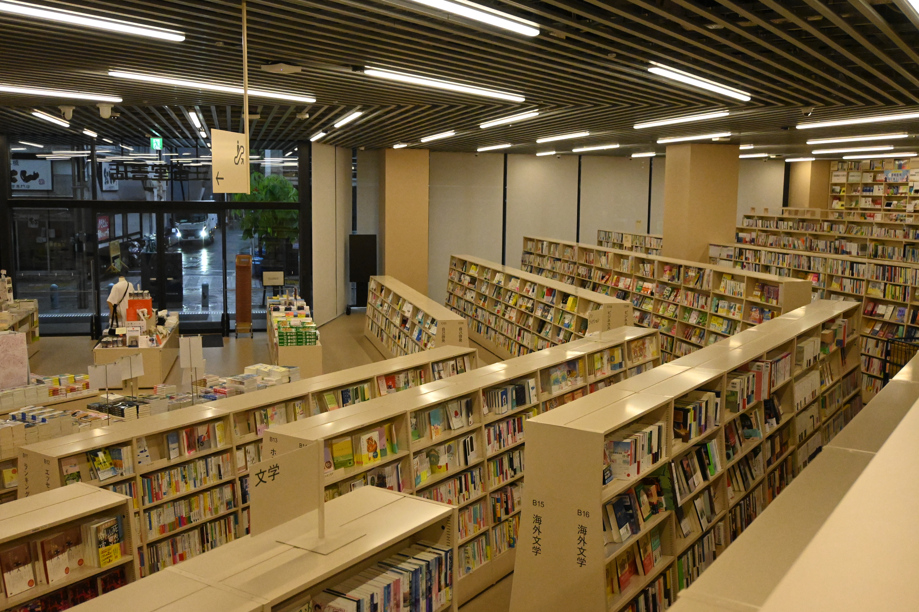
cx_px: 460
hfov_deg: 55.1
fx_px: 881
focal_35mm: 34
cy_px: 306
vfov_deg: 38.4
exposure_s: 1/4000
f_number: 4.2
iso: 7200
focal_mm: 23
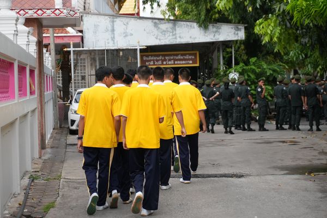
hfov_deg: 27.0
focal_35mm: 75
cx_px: 164
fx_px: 681
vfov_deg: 18.2
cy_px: 109
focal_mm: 50
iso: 800
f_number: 5.6
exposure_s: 1/1600
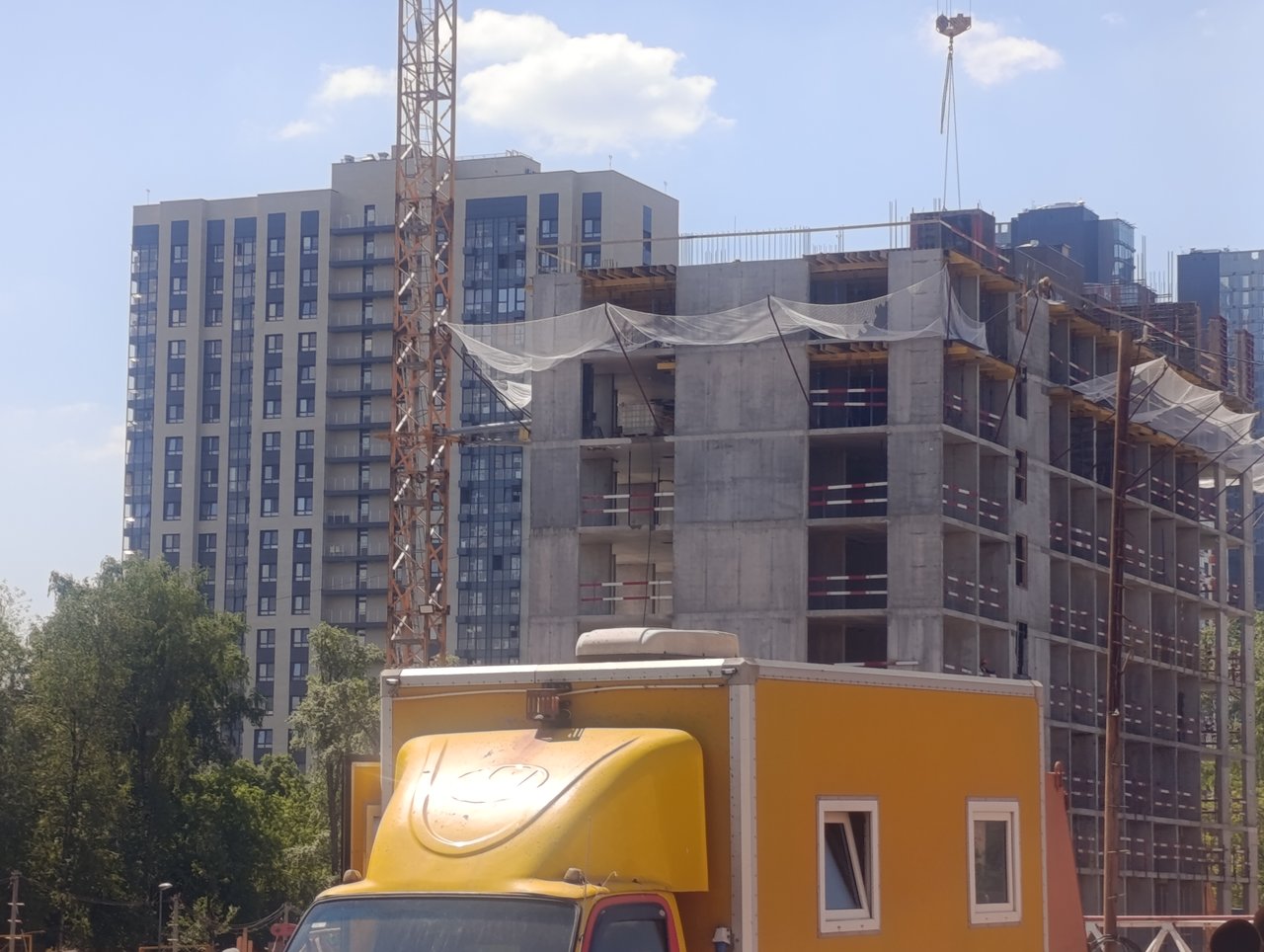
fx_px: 3364
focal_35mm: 92
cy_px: 476
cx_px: 632
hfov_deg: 21.3
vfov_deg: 16.1
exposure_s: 1/683
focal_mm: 6.11
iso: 53
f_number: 1.65
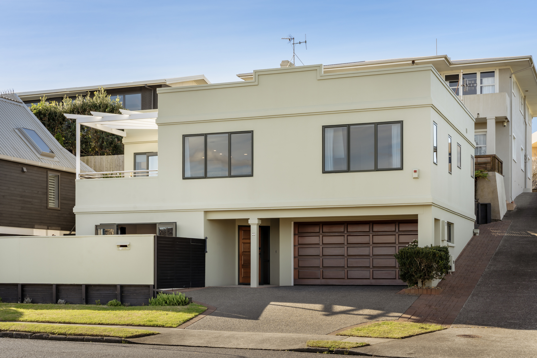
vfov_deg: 24.6
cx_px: 268
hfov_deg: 36.2
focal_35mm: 55
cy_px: 179
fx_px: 820
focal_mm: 55
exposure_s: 1/60
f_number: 11
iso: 100
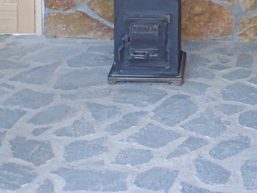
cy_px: -113
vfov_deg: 16.0
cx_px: 215
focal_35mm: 83
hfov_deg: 23.1
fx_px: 616
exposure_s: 1/60
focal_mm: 4.3
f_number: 3.1
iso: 100
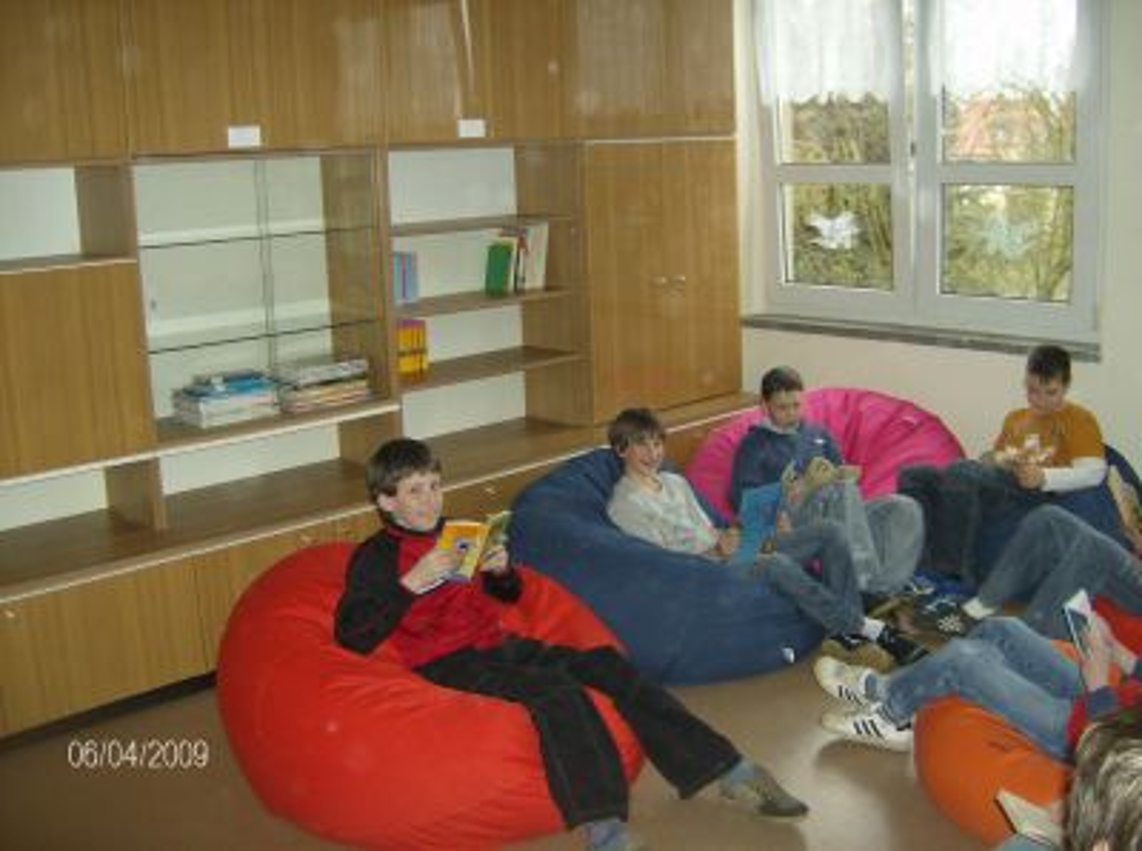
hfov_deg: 51.5
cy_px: 426
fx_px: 1185
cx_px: 571
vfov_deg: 39.5
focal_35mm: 36
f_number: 2.8
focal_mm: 6
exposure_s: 1/60
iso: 200
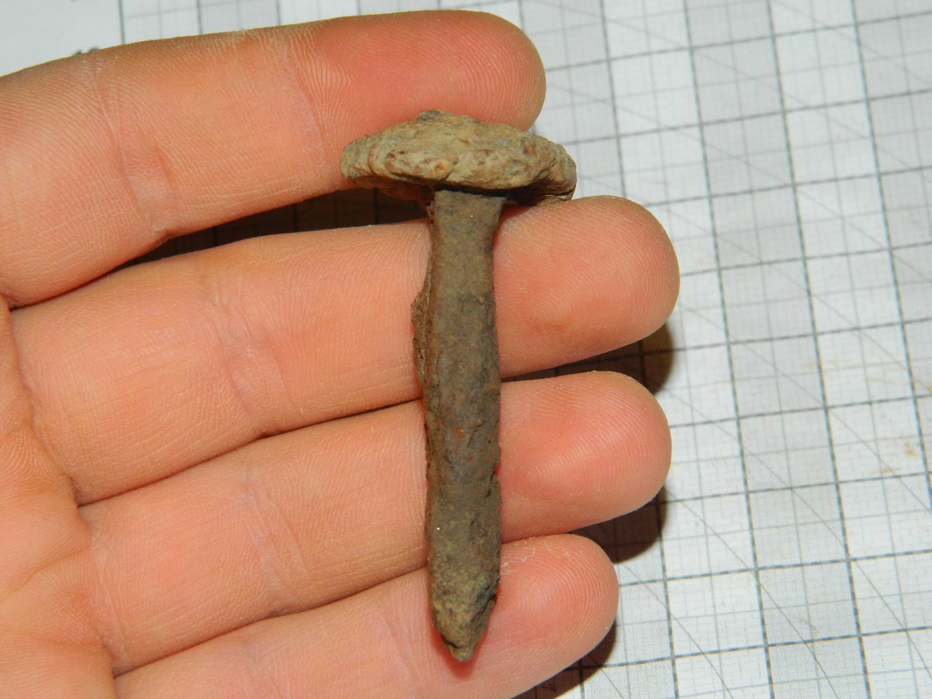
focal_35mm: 103
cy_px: 350
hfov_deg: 19.1
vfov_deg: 14.4
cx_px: 466
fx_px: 2773
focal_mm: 18.6
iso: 200
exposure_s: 1/60
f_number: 4.5
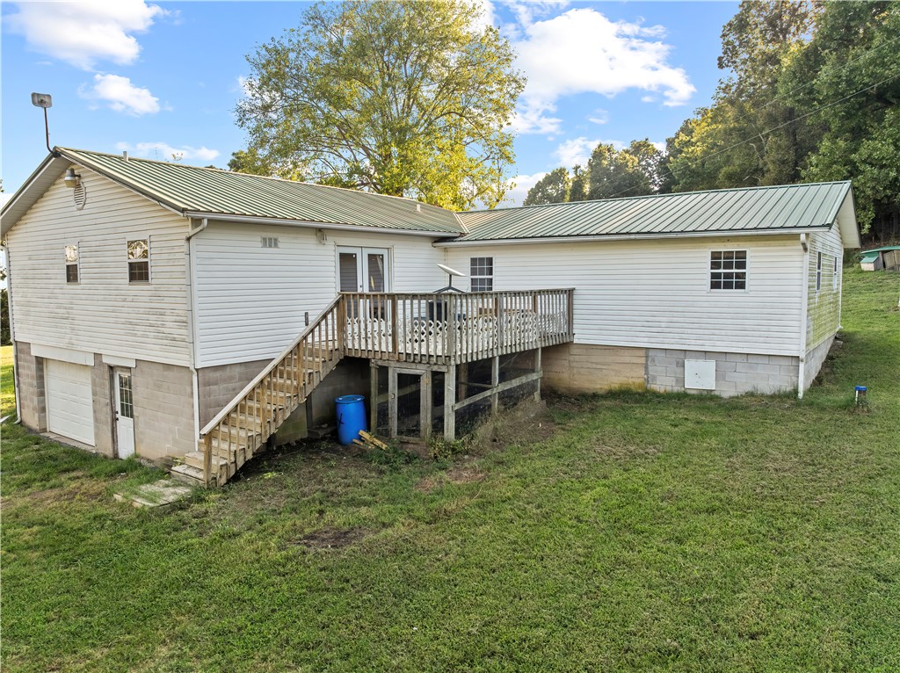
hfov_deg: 71.6
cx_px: 450
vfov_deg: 56.7
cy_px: 336
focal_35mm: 24
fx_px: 623
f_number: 2.8
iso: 410
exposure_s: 1/500
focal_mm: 12.29
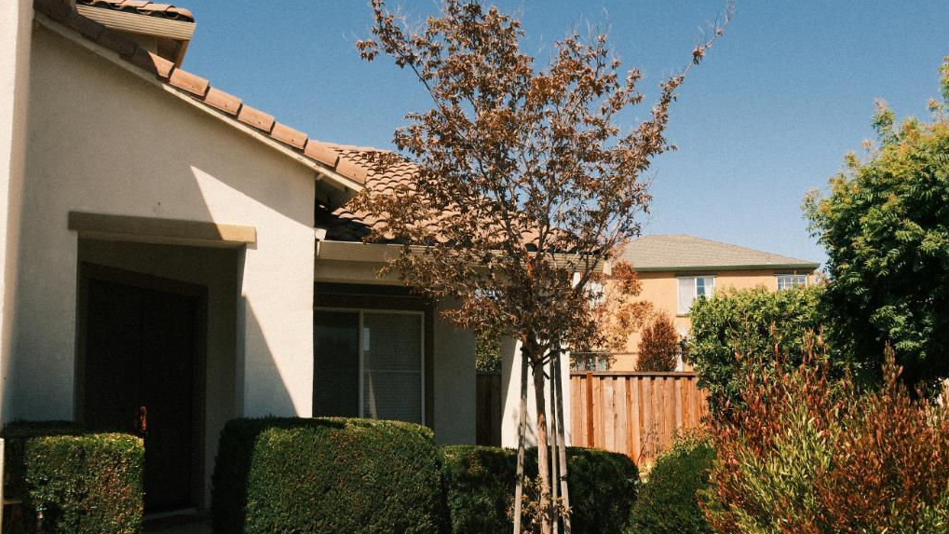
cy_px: 321
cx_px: 481
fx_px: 931
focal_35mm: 37
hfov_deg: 54.0
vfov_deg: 31.9
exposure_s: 1/550
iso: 400
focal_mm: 16
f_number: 8
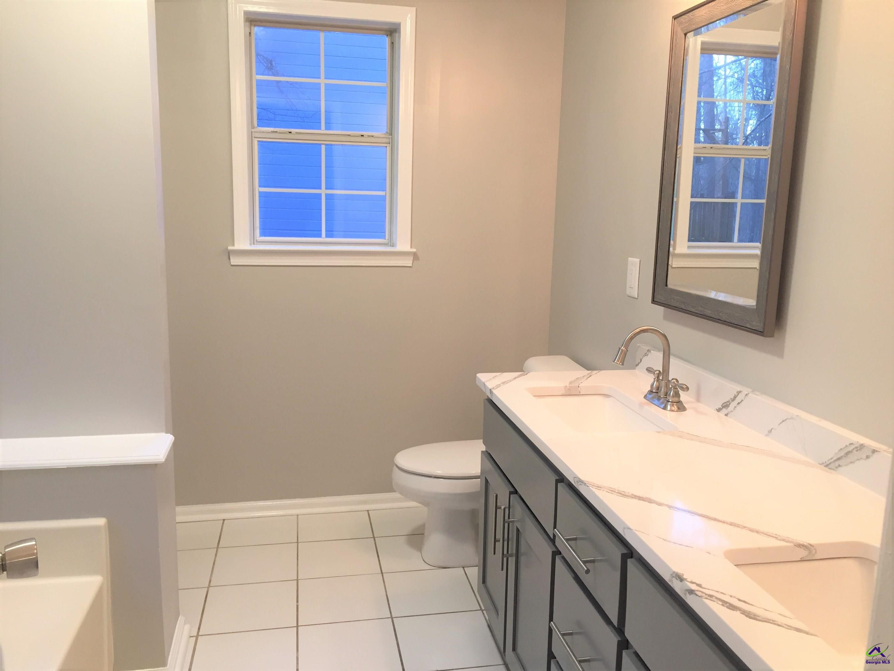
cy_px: 336
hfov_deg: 61.7
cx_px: 447
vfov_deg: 48.2
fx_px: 749
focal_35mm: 29
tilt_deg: -9.7
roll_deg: -2.0
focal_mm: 4.15
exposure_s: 1/30
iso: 64
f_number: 2.2
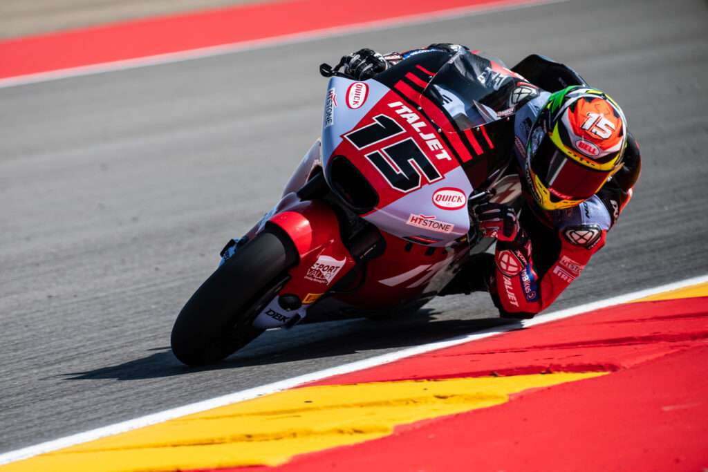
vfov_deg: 3.0
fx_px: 8985
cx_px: 304
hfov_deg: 4.5
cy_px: 270
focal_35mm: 457
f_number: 5.6
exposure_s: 1/2000
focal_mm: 400
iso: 250
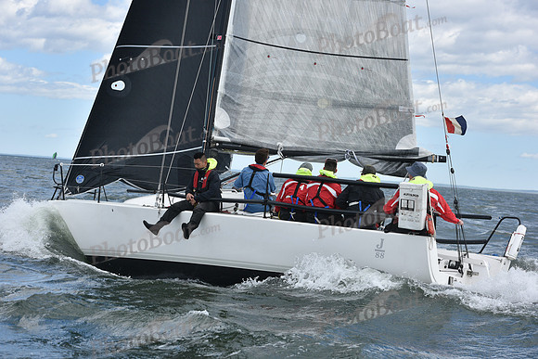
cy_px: 180
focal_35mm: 90
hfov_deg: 22.6
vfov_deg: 15.2
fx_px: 1345
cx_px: 269
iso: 320
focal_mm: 90
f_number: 6.3
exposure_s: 1/1250
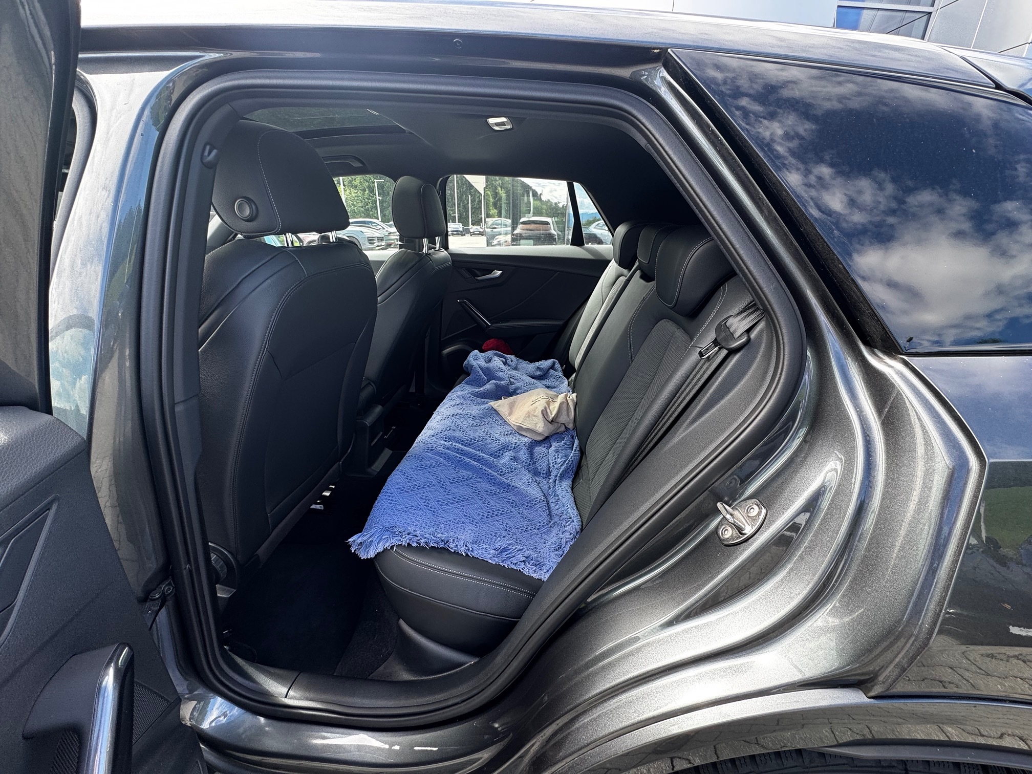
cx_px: 516
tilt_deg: -21.5
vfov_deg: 85.7
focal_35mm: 14
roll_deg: -1.4
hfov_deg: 102.1
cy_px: 387
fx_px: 417
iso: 50
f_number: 2.2
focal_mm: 2.22
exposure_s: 1/99
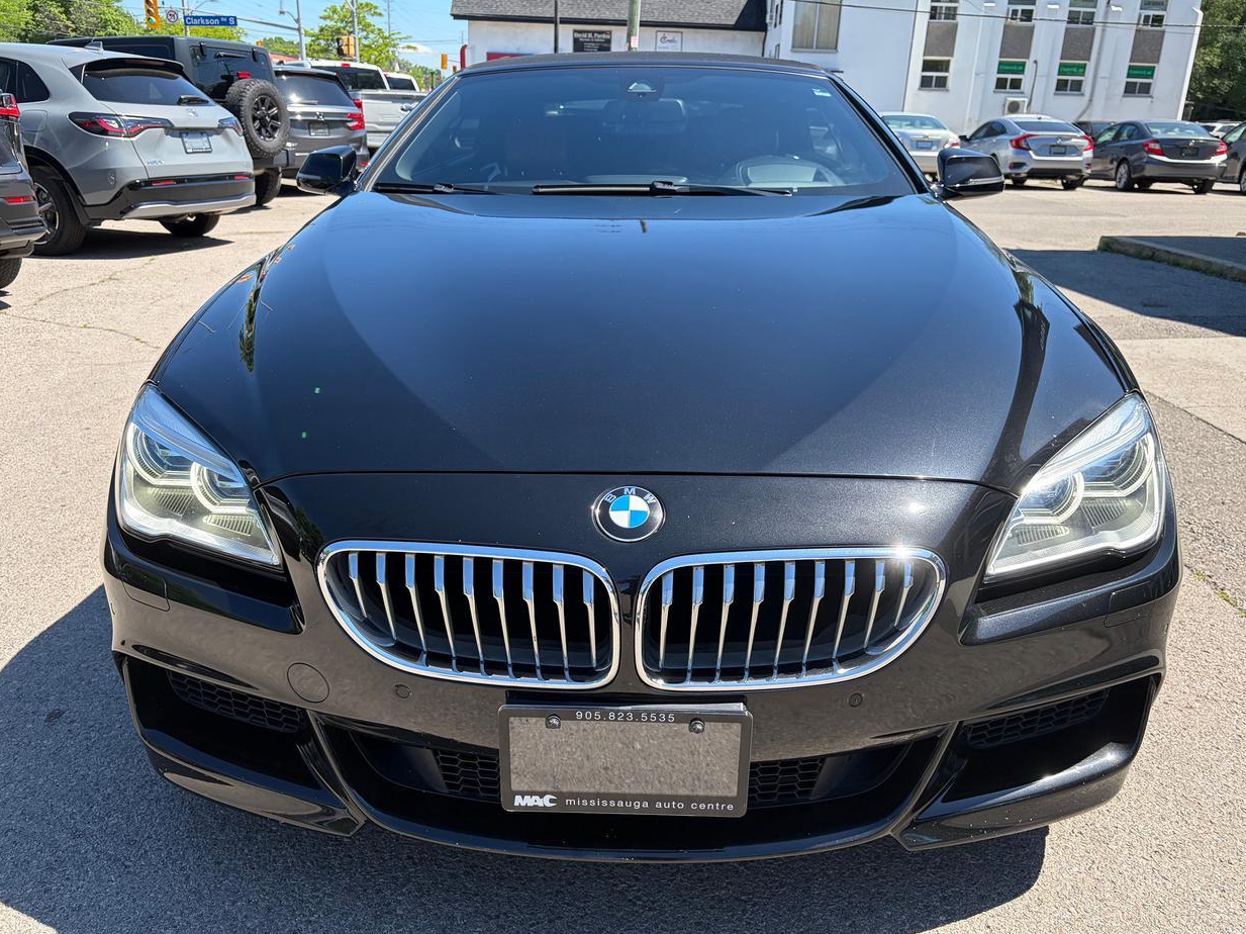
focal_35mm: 27
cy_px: 467
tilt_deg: -19.3
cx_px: 609
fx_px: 972
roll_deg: -2.3
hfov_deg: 65.3
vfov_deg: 51.3
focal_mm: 5.96
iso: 64
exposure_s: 1/1451
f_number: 1.6
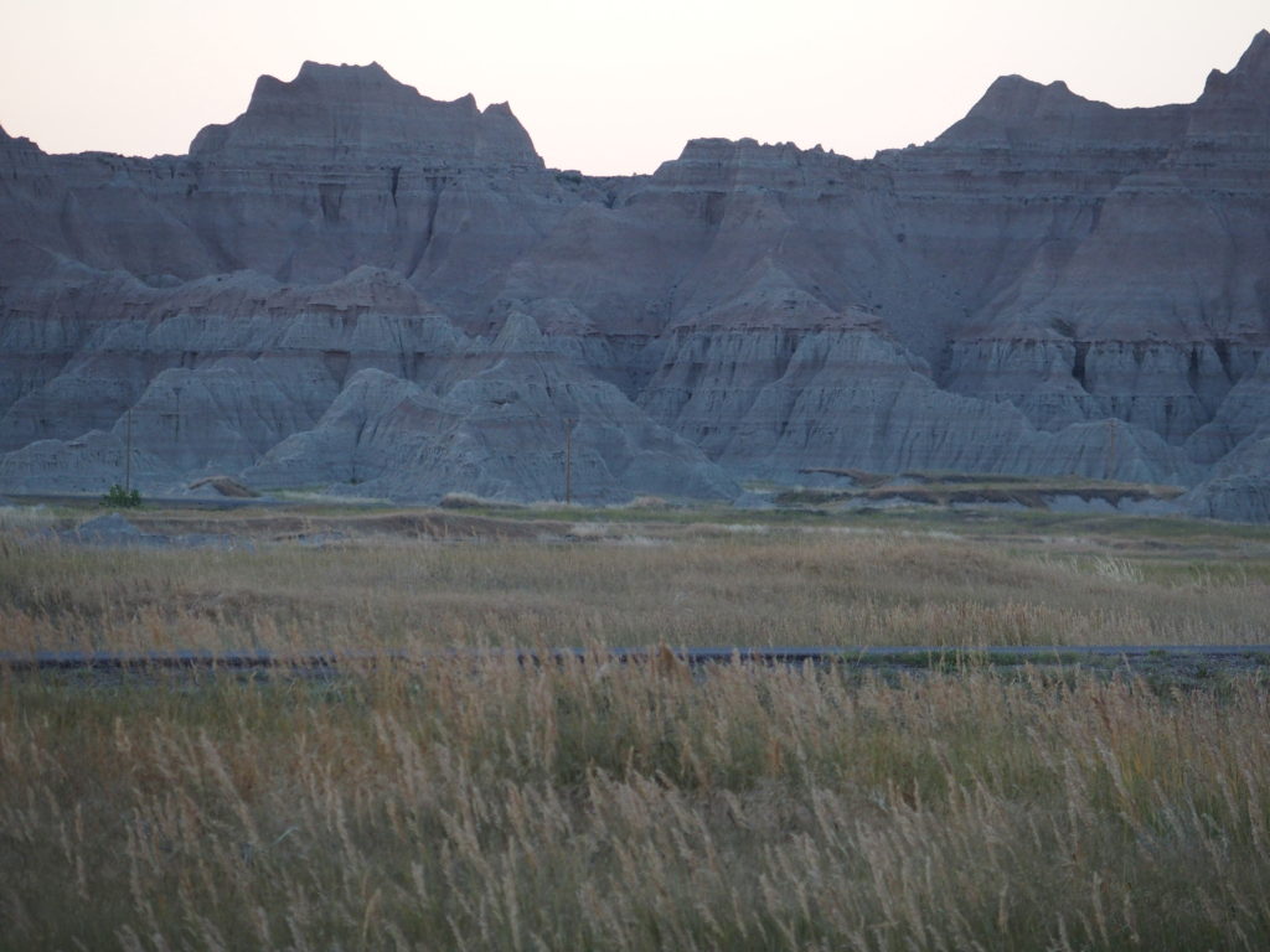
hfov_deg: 9.0
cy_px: 476
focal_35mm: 220
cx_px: 635
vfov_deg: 6.8
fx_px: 8071
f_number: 2.8
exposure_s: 1/200
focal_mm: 46.7
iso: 400
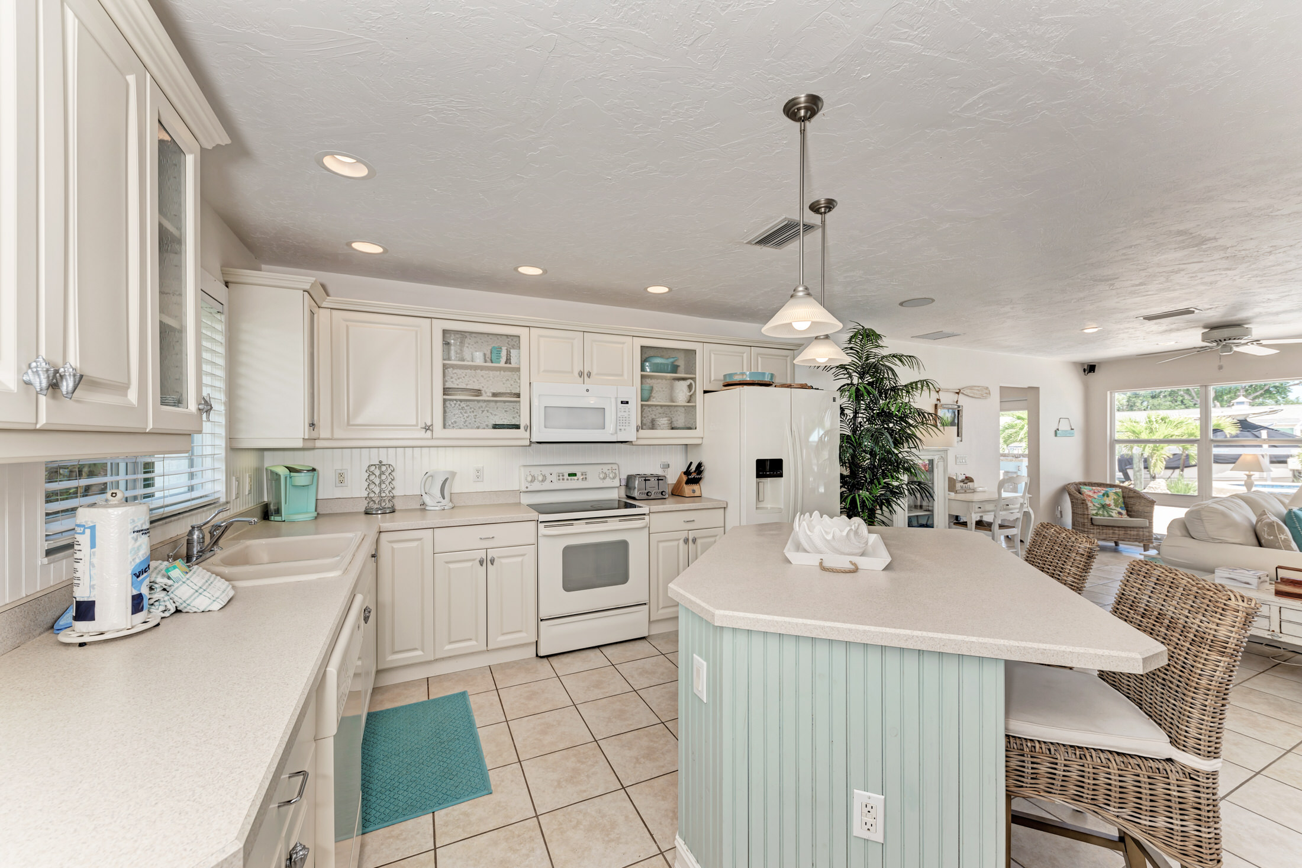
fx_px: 506
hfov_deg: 104.3
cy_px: 434
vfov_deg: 81.2
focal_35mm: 14
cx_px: 651
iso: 100
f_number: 7.1
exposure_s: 1/50
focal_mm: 14
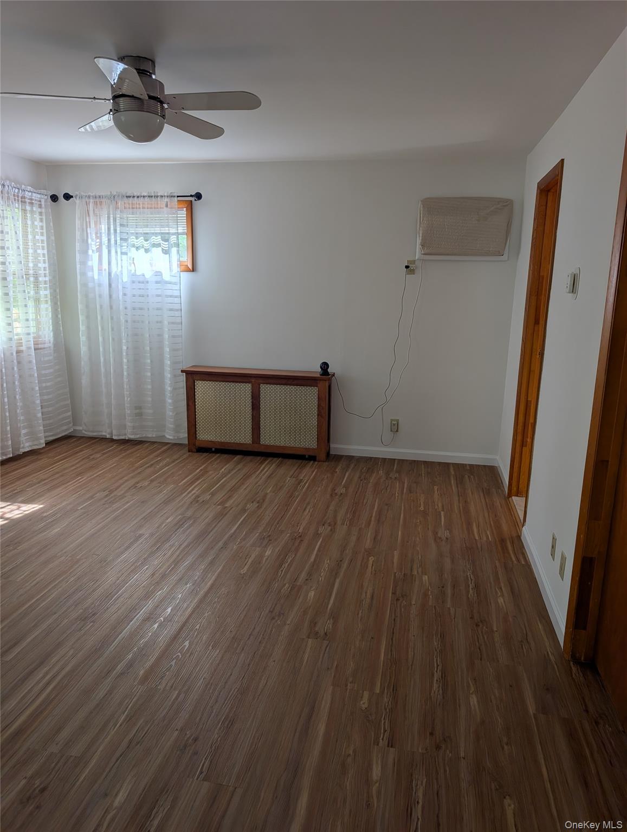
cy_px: 416
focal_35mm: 24
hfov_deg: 56.9
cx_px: 314
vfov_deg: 71.5
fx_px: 578
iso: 21
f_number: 1.68
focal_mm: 6.9
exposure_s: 1/79.2
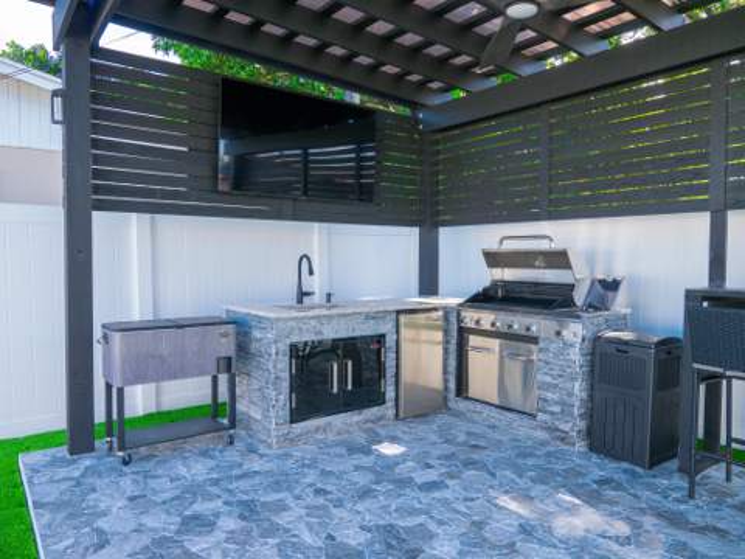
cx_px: 372
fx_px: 560
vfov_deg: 53.1
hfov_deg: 67.3
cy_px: 280
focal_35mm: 26
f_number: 4
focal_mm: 12
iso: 200
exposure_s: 1/200
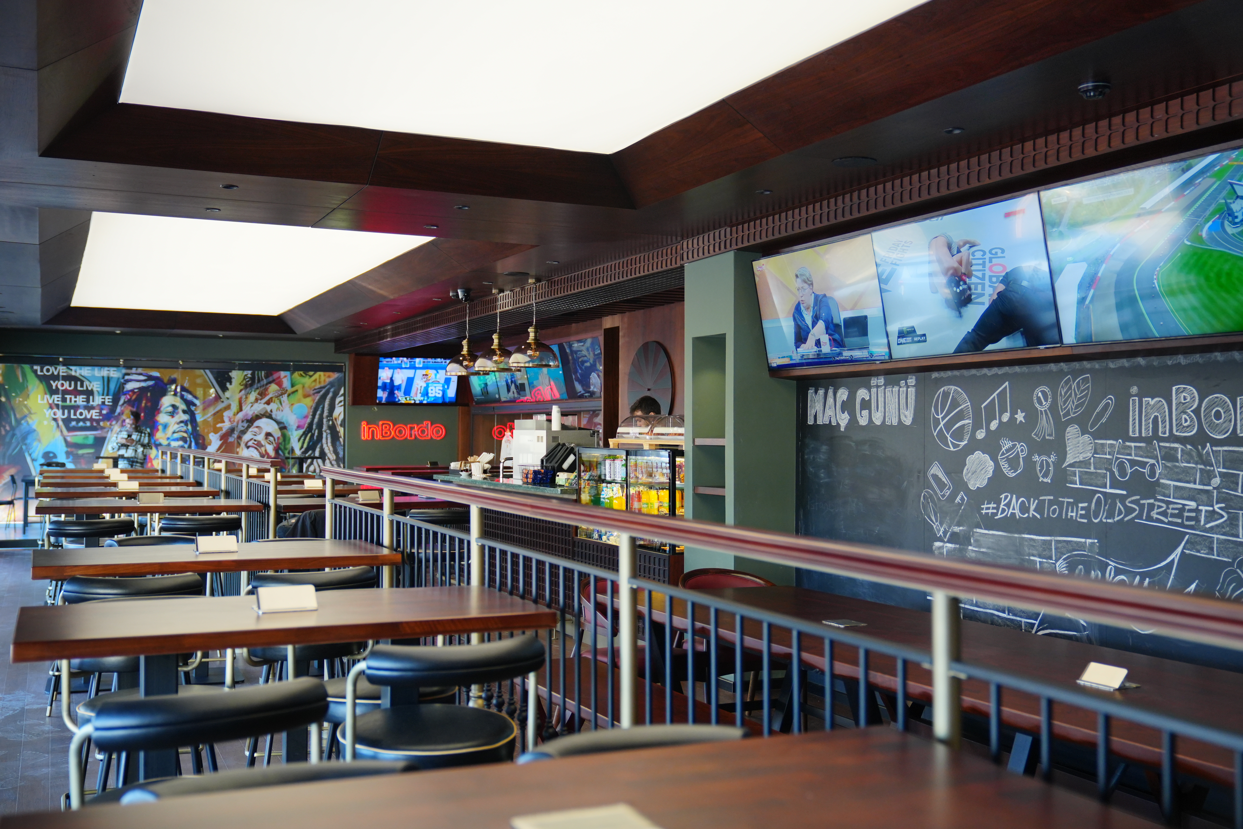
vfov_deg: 37.9
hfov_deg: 54.4
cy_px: 414
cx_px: 622
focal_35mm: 35
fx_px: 1208
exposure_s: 1/200
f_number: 2.8
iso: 800
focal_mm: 35
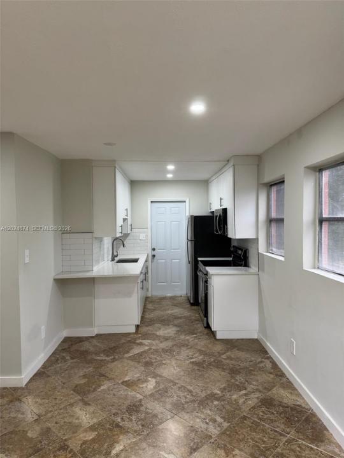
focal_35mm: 24
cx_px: 172
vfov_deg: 71.6
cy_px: 229
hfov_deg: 56.8
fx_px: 318
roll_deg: +0.7
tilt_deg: -2.3
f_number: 1.78
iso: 125
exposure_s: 1/60
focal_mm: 6.76
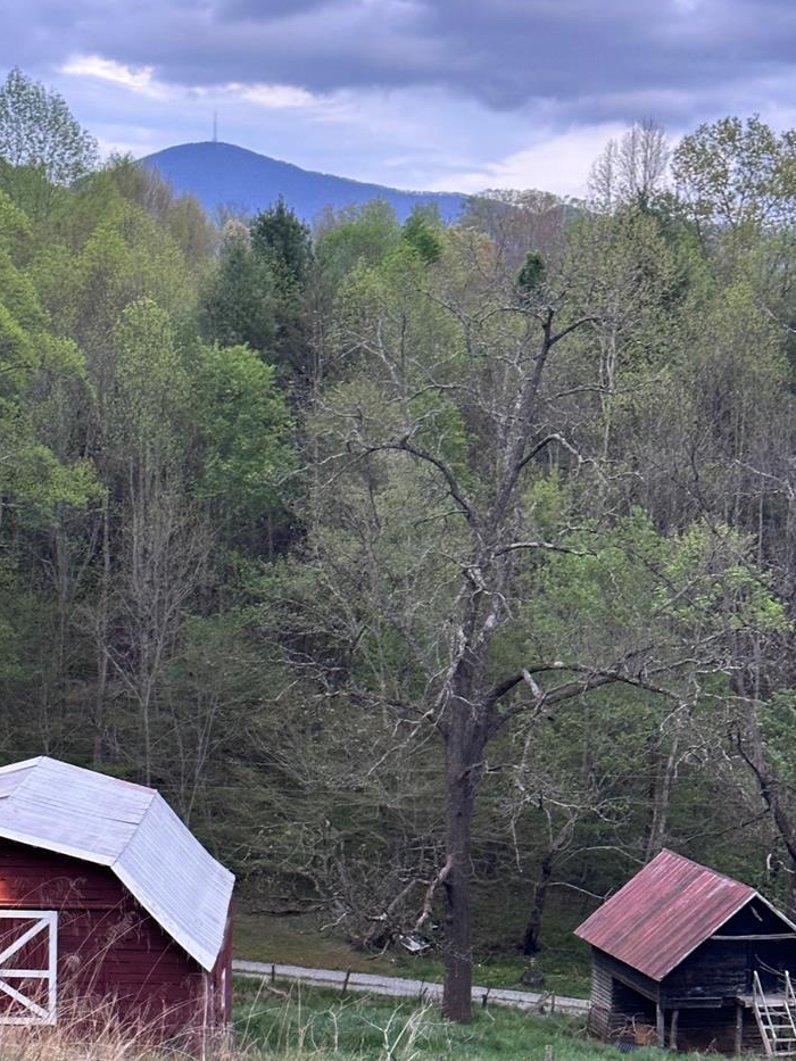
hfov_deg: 18.6
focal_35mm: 79
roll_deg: -0.4
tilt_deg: -3.6
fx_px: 2422
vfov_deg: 24.7
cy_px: 645
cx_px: 215
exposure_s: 1/60
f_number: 1.78
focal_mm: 6.86
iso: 125
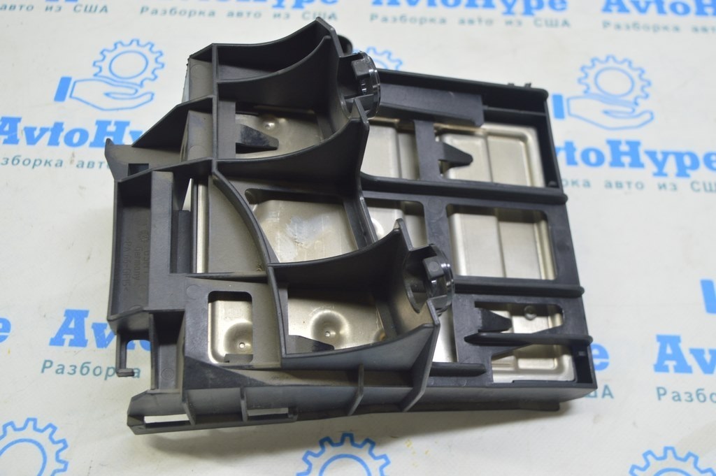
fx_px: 835
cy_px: 238
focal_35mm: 42
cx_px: 358
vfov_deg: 31.8
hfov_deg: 46.4
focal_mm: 28
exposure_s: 1/20
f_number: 5.6
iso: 400
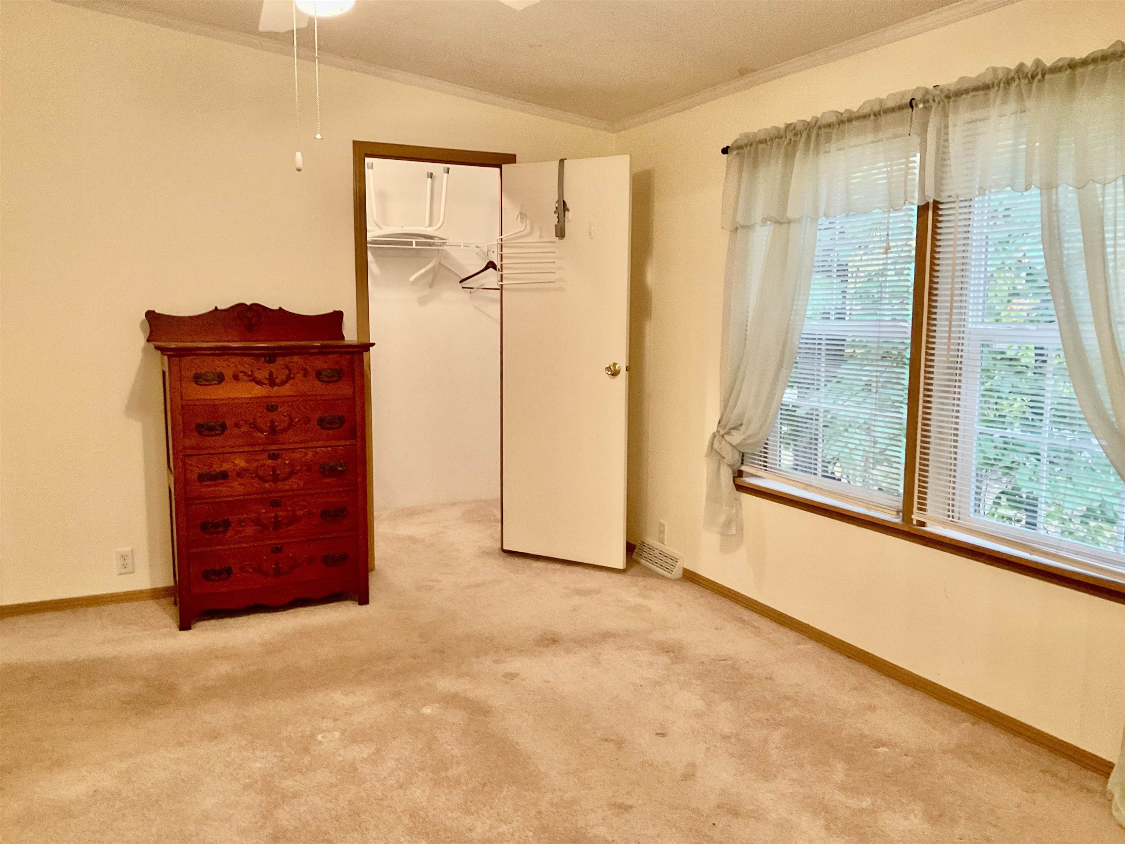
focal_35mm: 29
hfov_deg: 61.7
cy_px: 422
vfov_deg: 48.2
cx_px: 562
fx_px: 942
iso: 250
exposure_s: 1/60
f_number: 1.8
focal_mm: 3
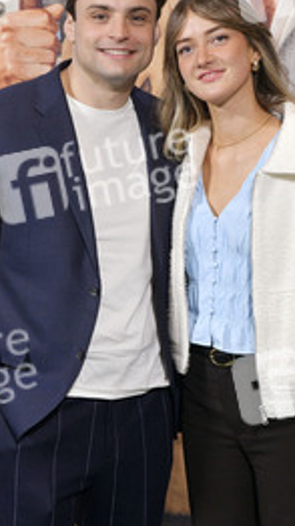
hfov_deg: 12.6
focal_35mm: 96
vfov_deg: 22.2
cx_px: 153
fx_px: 1338
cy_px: 277
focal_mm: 60
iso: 1600
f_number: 5.6
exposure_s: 1/200
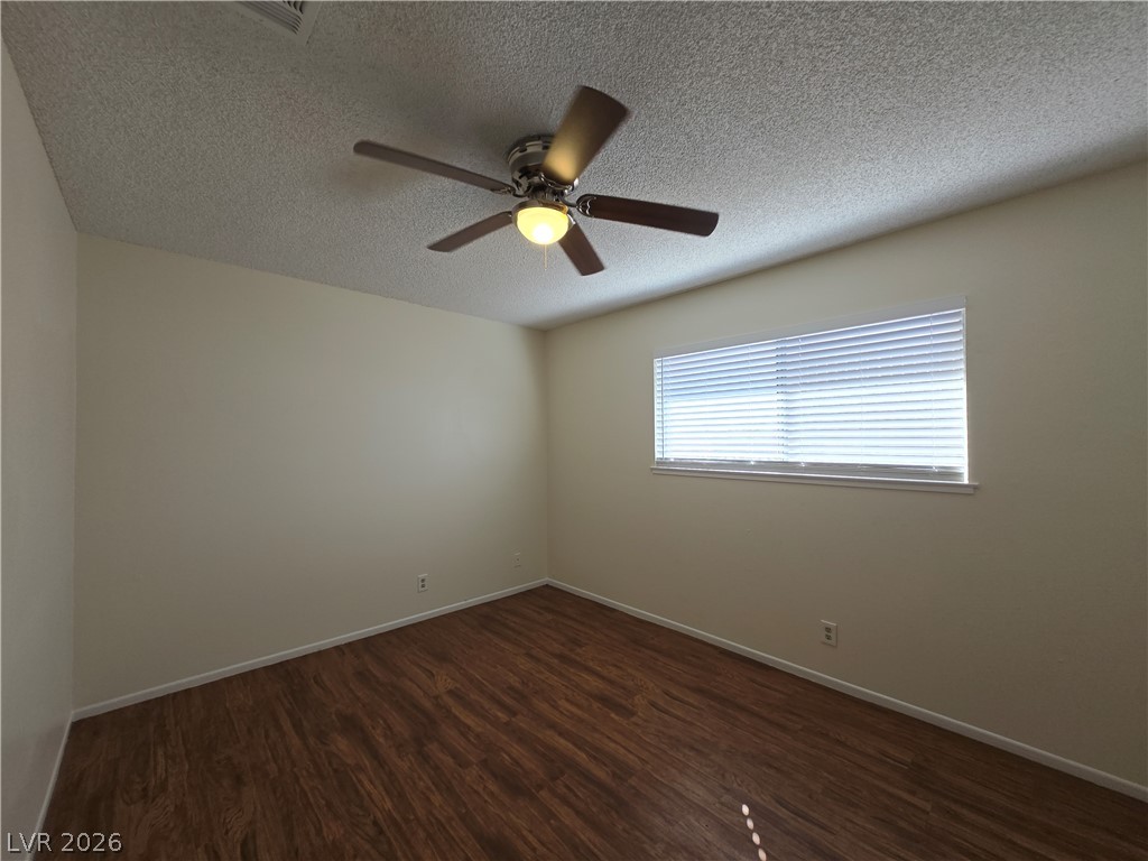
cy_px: 430
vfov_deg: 89.9
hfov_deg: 106.2
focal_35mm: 13
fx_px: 431
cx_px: 574
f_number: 2.2
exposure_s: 1/60
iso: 25
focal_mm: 1.7
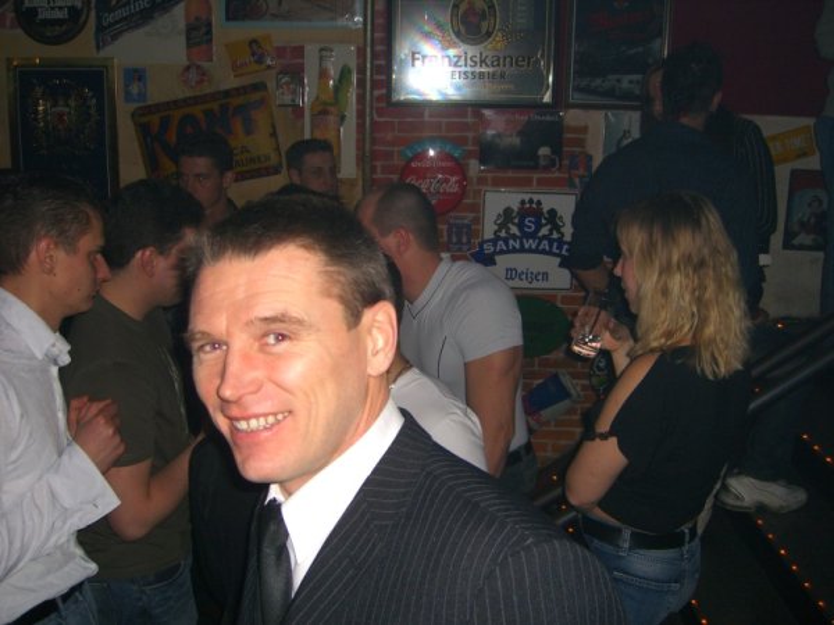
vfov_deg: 37.7
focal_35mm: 38
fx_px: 916
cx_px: 417
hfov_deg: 49.0
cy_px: 312
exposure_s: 1/60
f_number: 2.8
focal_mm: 7.9
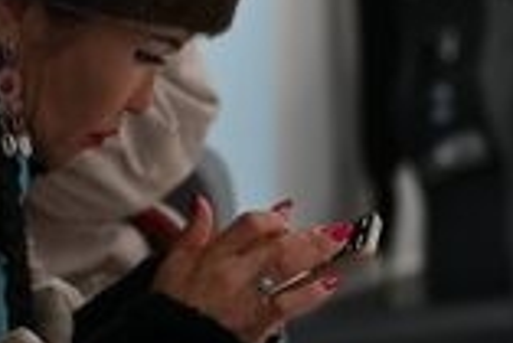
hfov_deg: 6.4
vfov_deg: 4.3
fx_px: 4550
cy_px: 234
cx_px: 585
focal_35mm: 319
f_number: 1.8
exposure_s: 1/200
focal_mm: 50
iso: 320
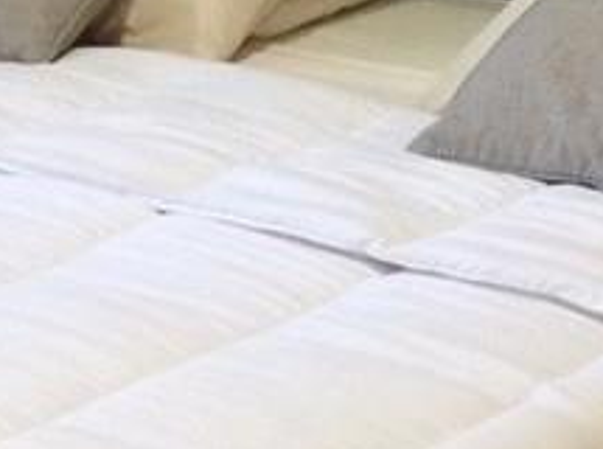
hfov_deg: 12.9
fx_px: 2658
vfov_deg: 9.5
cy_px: -123
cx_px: 527
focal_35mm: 153
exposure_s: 1/24
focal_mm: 3.3
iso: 125
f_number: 2.4
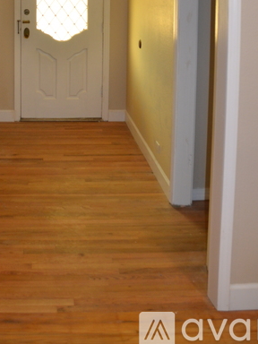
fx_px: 507
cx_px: 60
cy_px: 9
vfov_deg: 34.5
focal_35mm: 51
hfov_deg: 28.1
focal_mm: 18
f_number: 3.5
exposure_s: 1/60
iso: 450
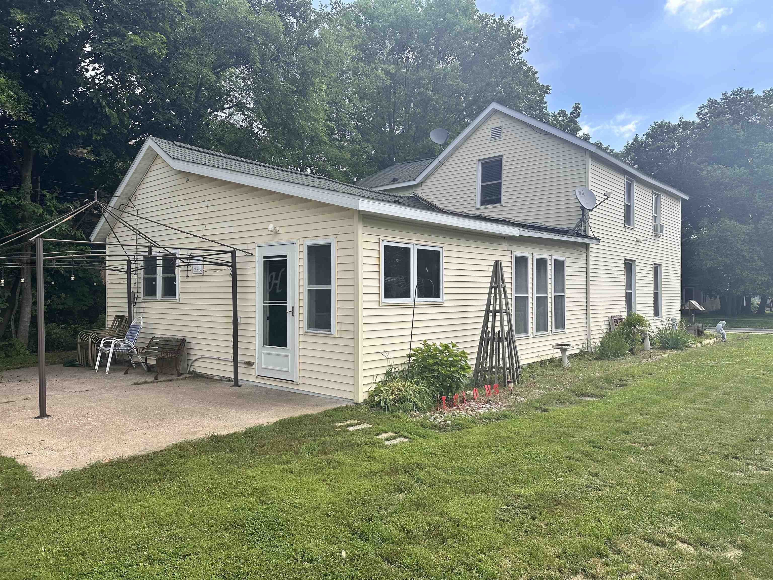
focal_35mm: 24
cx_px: 386
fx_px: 536
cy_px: 290
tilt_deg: +0.6
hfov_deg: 71.6
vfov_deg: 56.8
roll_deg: -1.0
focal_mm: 6.86
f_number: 1.78
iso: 80
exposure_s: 1/2155
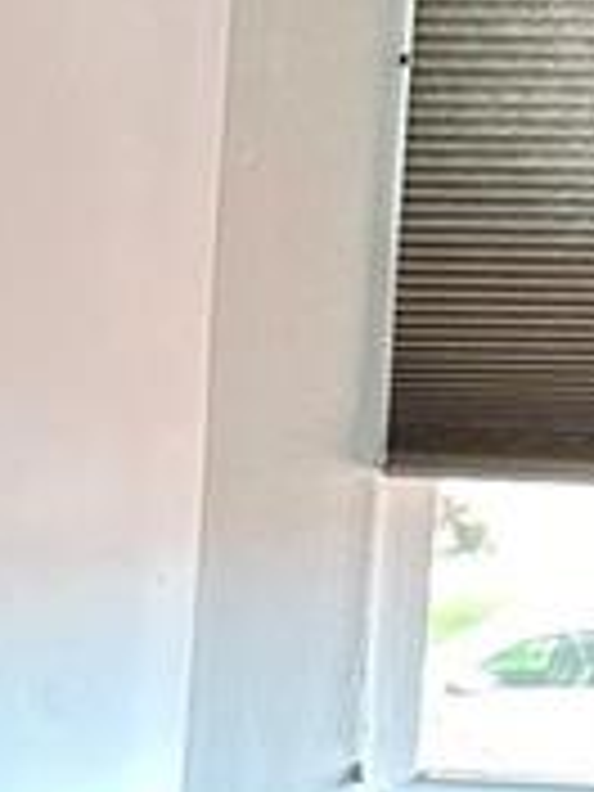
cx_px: -1022
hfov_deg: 8.1
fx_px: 3752
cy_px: 675
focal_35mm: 164
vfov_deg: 12.0
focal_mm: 6.86
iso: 400
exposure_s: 1/60
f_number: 1.78
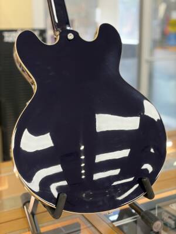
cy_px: 117
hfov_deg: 28.0
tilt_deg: -14.1
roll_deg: +0.0
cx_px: 88
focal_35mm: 52
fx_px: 353
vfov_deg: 36.8
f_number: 1.6
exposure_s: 1/60
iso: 100
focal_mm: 5.96
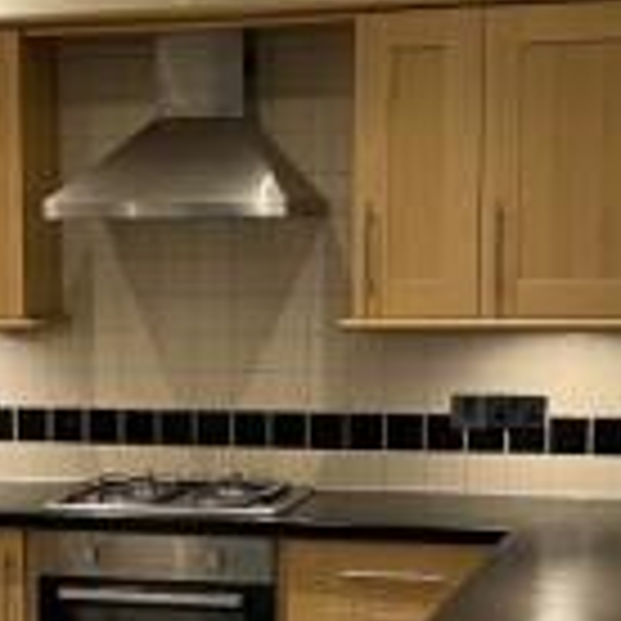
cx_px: 115
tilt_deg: -7.5
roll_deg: +0.7
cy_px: 542
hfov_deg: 17.8
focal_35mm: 97
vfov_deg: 17.7
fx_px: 1969
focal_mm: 4.2
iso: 100
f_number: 1.6
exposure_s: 1/50
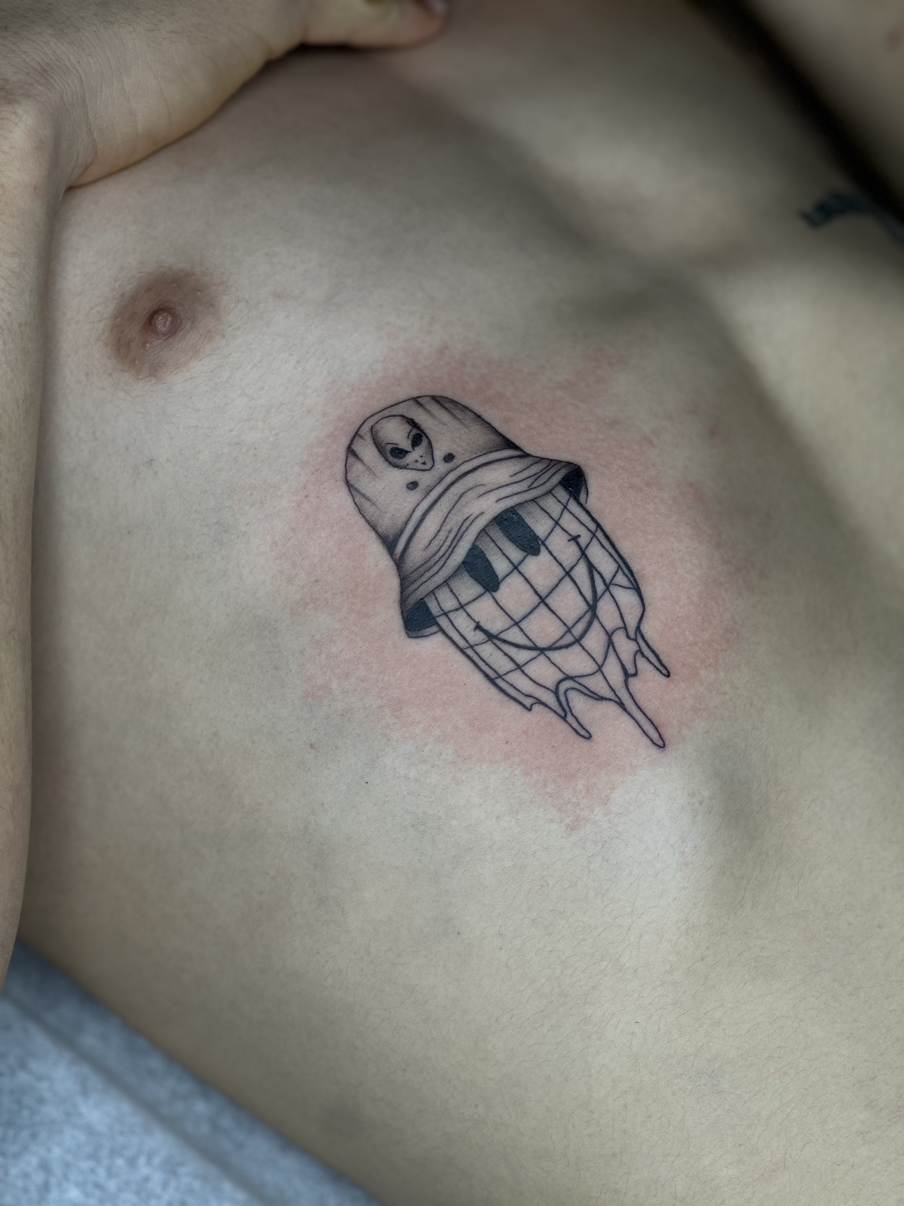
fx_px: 2681
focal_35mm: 77
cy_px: 603
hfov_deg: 19.1
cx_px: 452
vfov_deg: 25.3
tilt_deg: -48.6
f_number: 2.8
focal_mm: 9
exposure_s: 1/121
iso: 32
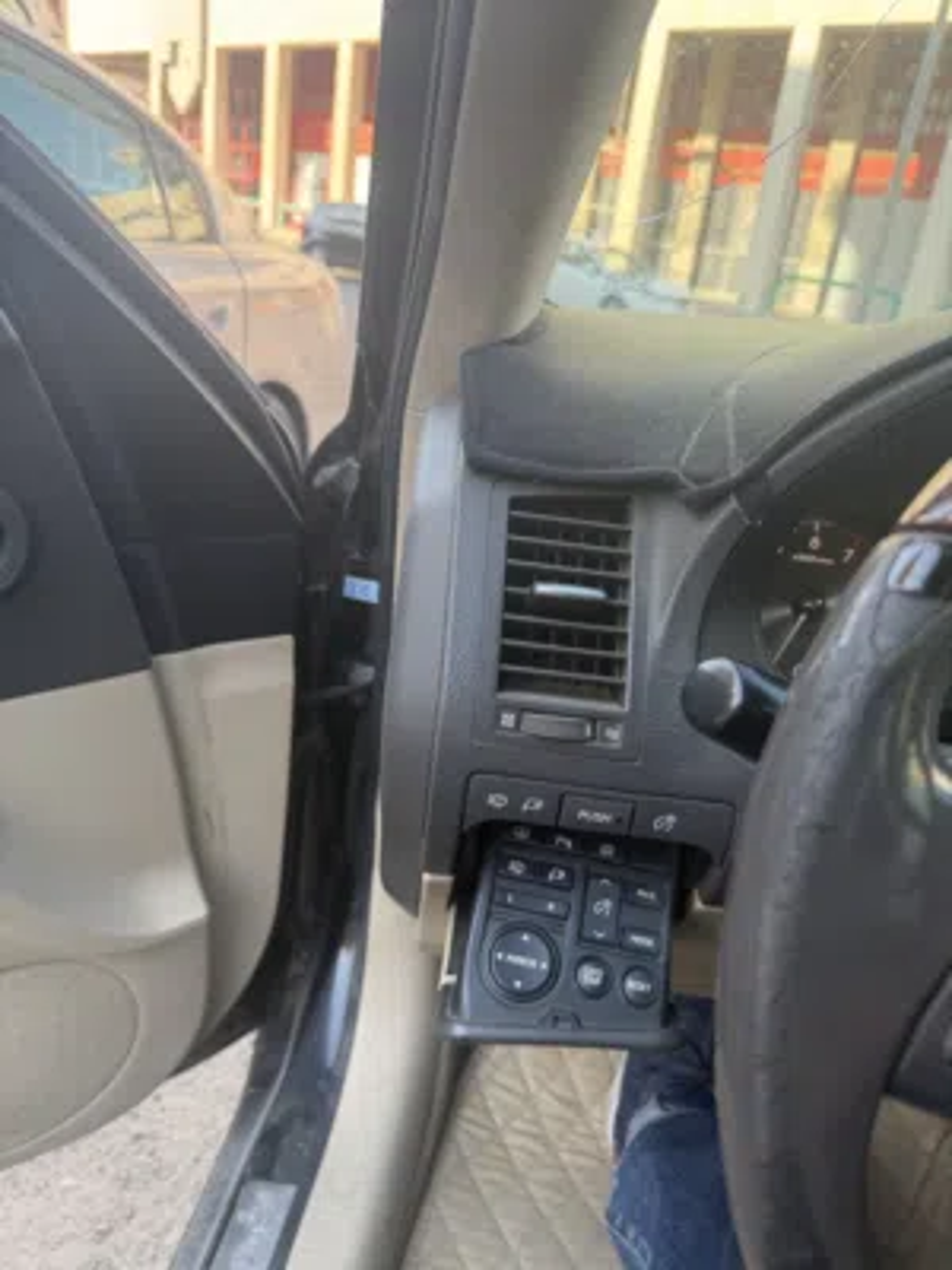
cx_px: 476
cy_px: 635
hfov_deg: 56.8
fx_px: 880
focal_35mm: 24
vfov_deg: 71.6
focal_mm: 6.76
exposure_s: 1/187
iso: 64
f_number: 1.78
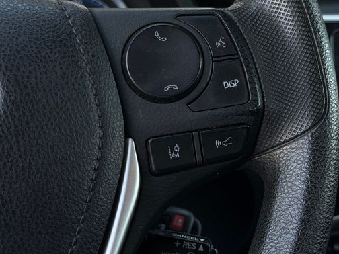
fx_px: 597
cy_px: 144
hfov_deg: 31.6
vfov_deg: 24.0
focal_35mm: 61
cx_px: 197
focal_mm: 6.76
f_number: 1.78
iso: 125
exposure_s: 1/221
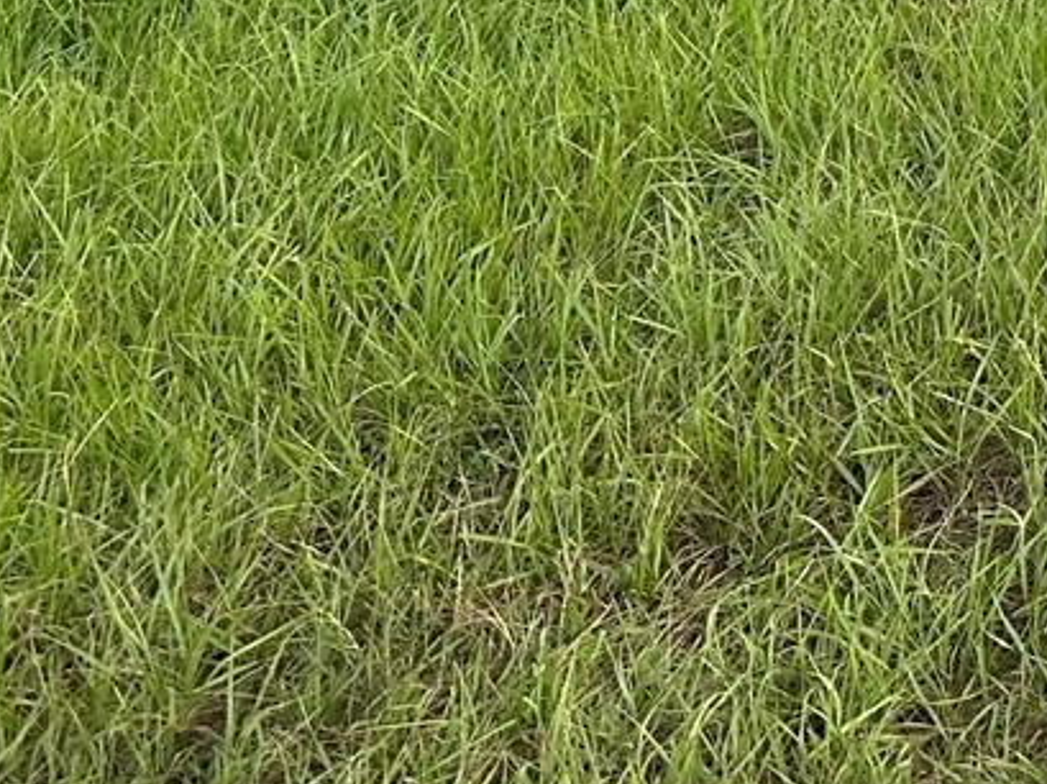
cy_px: -725
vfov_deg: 13.7
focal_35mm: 94
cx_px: 1523
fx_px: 2841
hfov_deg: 18.7
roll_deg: +5.9
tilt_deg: -11.7
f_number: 1.78
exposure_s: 1/704
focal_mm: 6.86
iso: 80
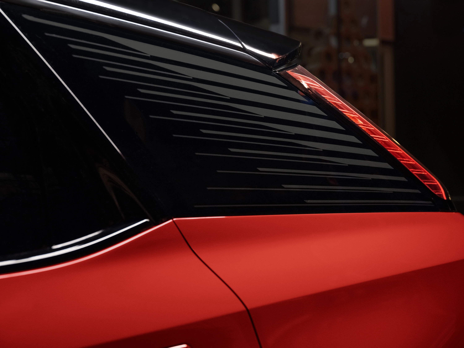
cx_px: 232
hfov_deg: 25.7
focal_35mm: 76
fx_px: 1019
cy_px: 174
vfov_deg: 19.4
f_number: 8
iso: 5000
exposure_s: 1/80
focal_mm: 96
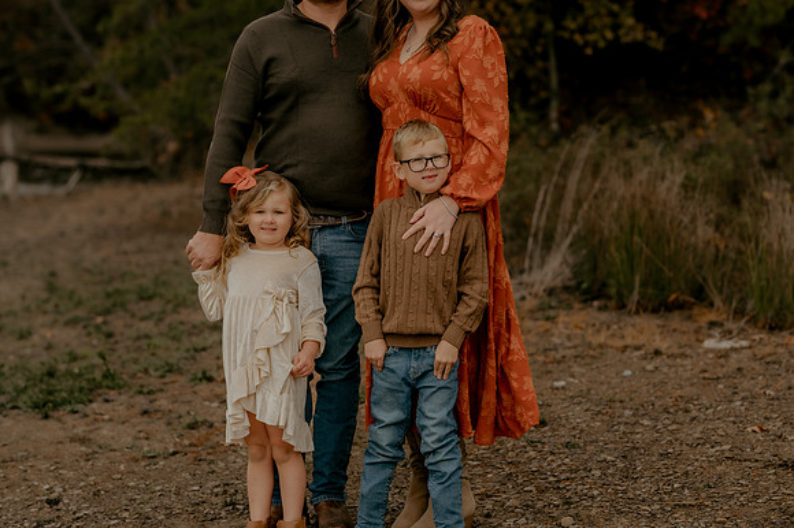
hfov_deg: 23.9
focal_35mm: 85
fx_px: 1874
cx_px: 397
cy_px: 264
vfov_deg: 16.1
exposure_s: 1/320
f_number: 2.8
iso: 200
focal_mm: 85
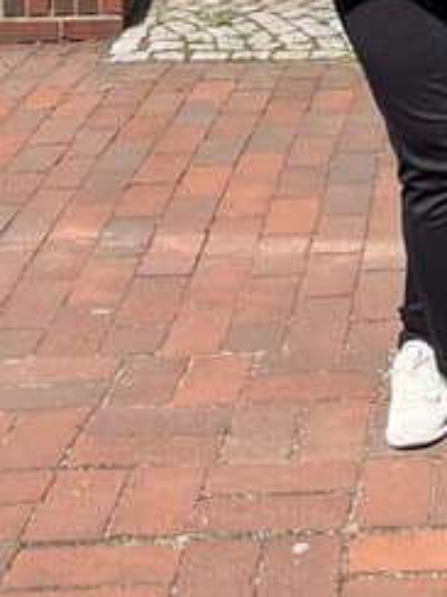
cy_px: -257
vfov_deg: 16.6
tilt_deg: -2.4
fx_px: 1877
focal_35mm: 109
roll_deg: -0.6
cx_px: 662
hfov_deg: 12.9
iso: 50
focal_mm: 5.1
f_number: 1.6
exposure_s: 1/3049
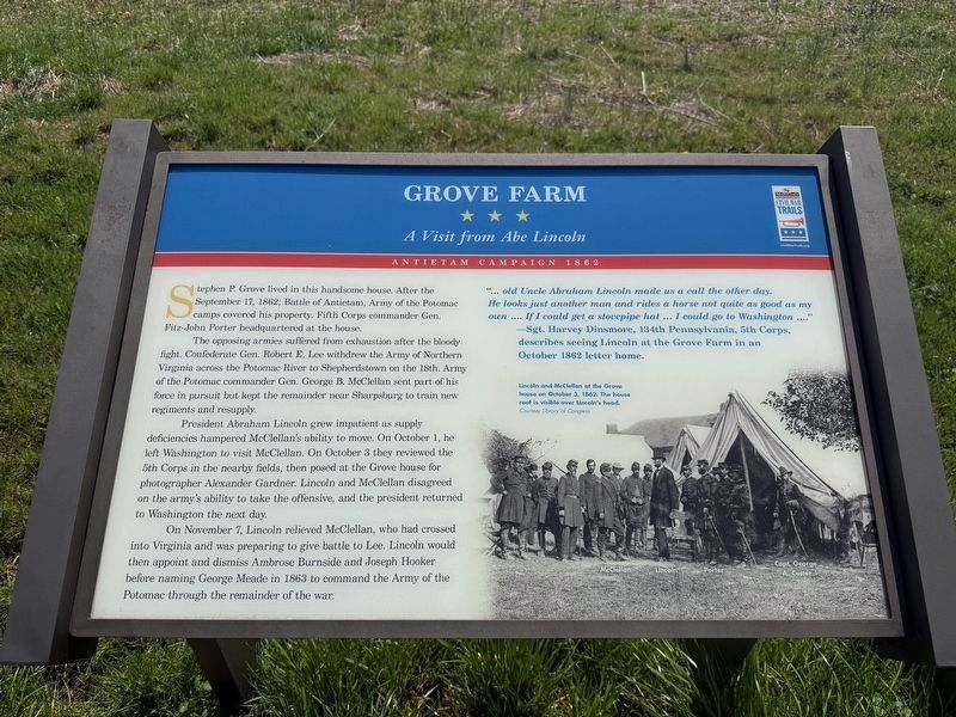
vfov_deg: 56.8
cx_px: 478
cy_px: 358
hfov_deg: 71.6
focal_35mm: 24
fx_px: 663
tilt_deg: -46.0
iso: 80
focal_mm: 6.76
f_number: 1.78
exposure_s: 1/9091
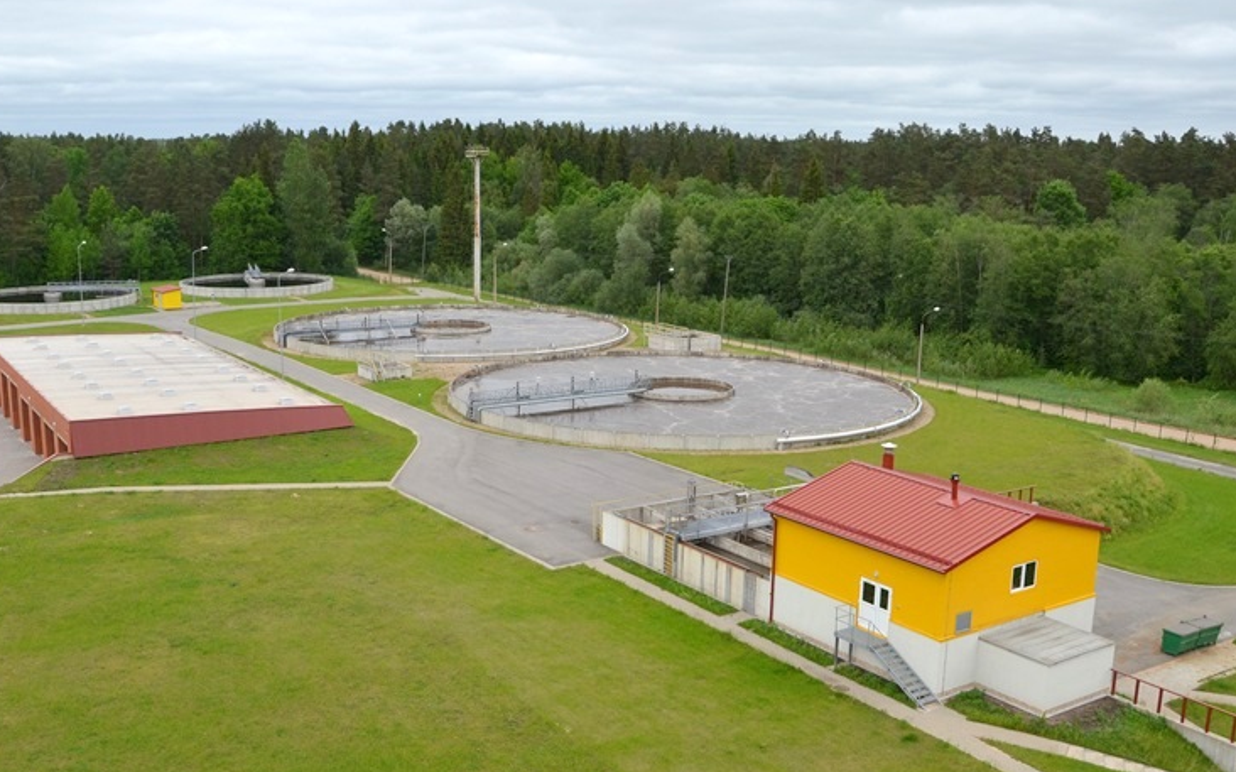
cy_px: 450
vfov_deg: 34.3
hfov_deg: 52.7
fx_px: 1246
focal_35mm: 37
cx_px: 593
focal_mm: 18
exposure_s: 1/1600
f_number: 5.6
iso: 400
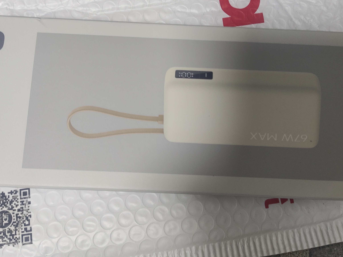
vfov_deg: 39.3
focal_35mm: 36
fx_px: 357
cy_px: 89
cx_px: 174
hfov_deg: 51.3
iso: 480
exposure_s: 1/33.3
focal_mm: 4.68
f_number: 1.8
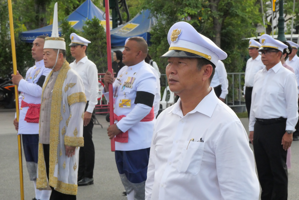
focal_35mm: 124
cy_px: 100
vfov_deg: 11.1
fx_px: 1030
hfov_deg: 16.5
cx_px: 150
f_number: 11
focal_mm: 60
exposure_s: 1/1300
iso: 3200
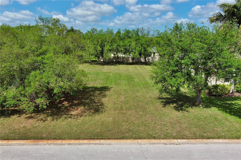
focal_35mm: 29
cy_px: 80
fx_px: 194
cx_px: 120
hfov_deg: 63.7
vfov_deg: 44.9
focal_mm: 10.57
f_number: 9
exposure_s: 1/400
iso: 100
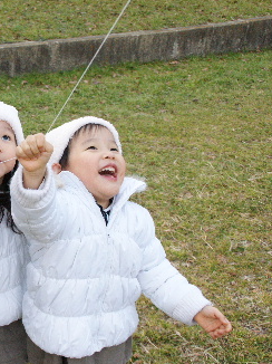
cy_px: 181
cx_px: 3
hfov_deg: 26.1
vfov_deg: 36.2
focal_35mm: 53
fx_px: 556
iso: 800
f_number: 5.6
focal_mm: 24
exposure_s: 1/160
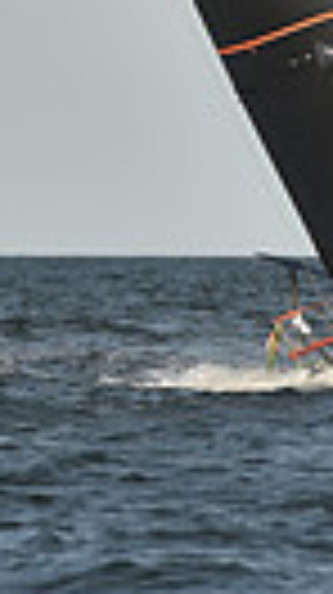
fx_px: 14463
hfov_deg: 1.3
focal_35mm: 919
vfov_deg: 2.4
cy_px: -81
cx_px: 173
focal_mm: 200
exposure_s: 1/640
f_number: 6.3
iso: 250
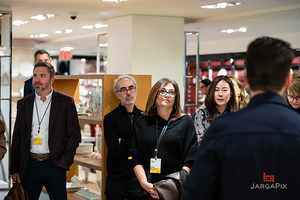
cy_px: 100
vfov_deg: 16.0
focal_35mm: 85
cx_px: 150
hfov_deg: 23.8
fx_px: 712
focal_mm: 84
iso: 640
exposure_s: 1/160
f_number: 3.2
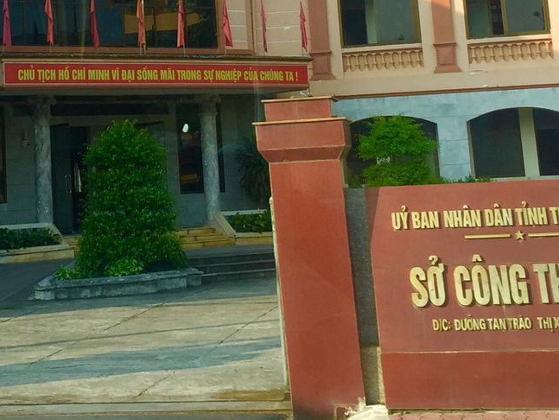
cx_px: 127
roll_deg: +2.4
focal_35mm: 86
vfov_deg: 16.4
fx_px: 1390
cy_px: -89
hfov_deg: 22.5
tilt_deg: +11.0
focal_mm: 4.15
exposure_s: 1/719
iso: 32
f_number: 2.2
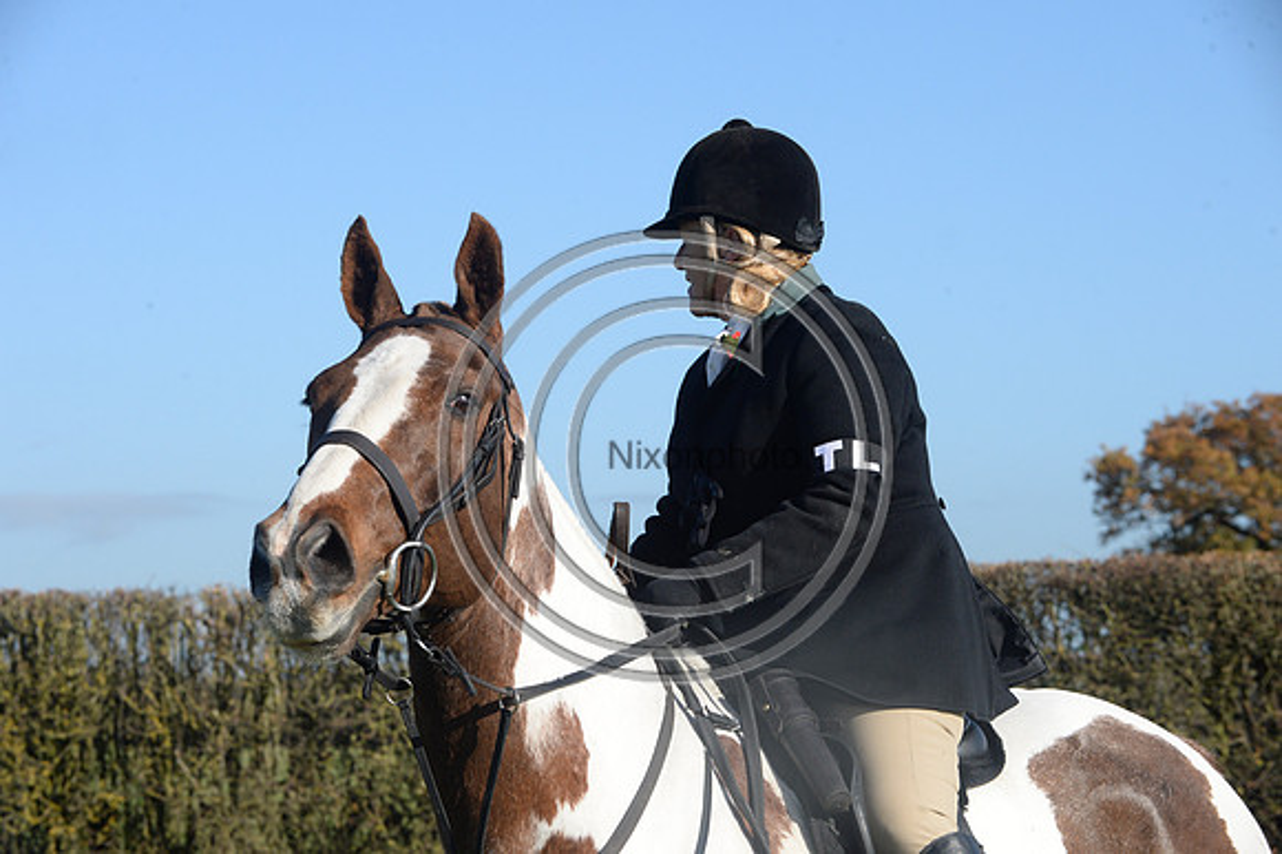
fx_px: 3915
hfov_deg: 18.6
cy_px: 427
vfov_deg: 12.4
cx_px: 641
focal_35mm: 110
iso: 1000
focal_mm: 110
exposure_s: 1/1250
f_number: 9
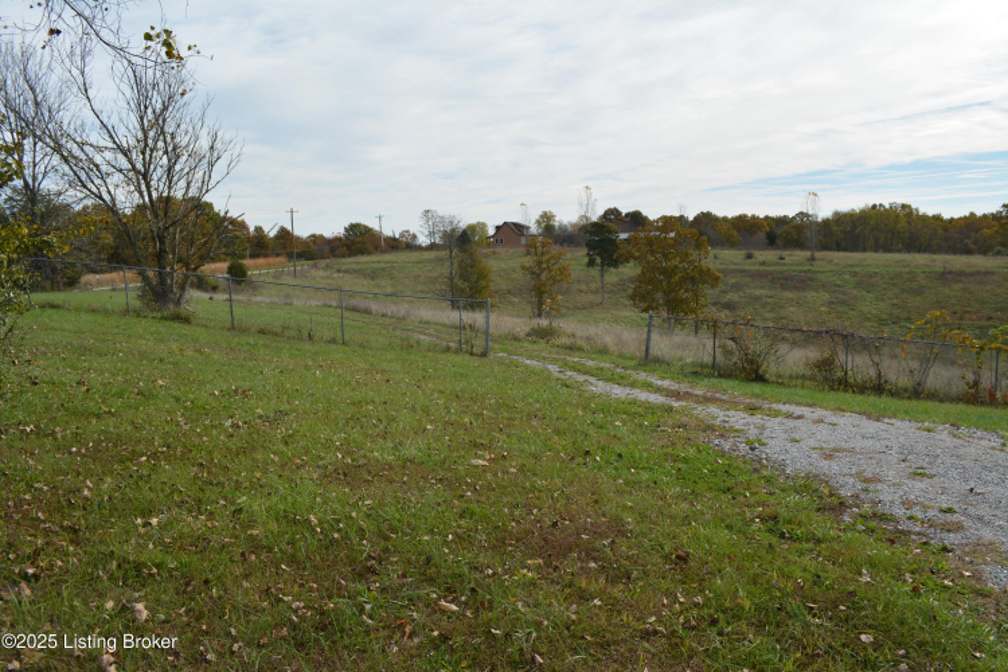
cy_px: 336
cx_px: 504
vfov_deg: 47.9
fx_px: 756
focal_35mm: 27
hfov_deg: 67.4
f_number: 8
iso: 110
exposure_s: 1/250
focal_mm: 18
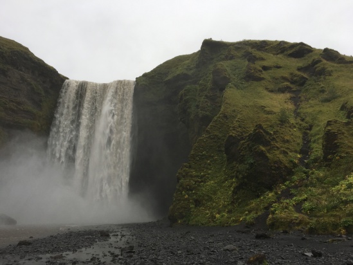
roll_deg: -0.2
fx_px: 296
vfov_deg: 48.2
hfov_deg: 61.6
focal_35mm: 29
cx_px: 176
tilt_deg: +15.7
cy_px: 132
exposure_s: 1/413
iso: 25
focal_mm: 4.15
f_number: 2.2
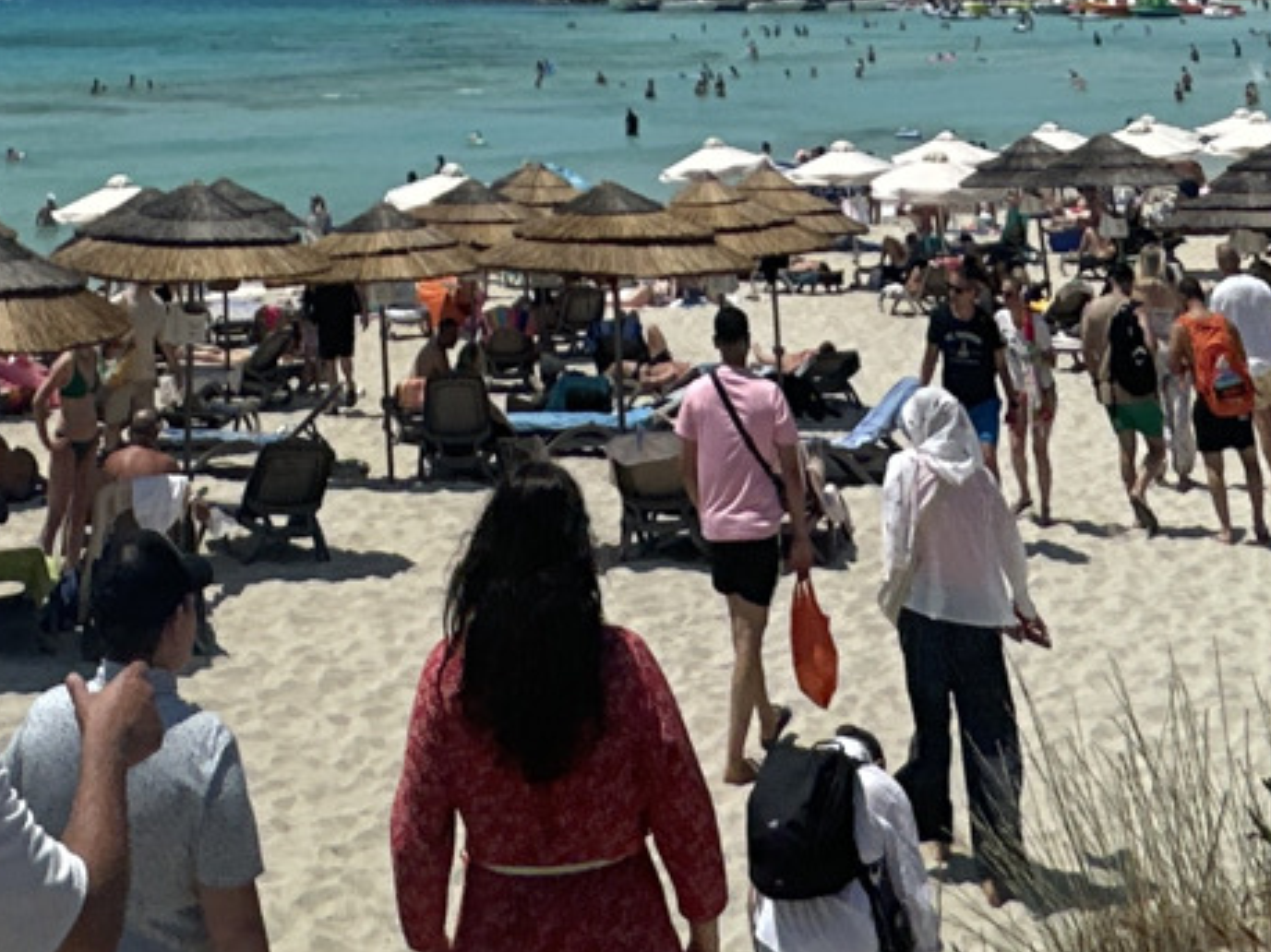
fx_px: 2239
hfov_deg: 31.3
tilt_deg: +23.4
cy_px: -994
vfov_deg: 17.1
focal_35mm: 61
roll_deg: +0.8
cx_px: 360
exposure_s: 1/5291
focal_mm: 2.22
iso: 50
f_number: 2.2
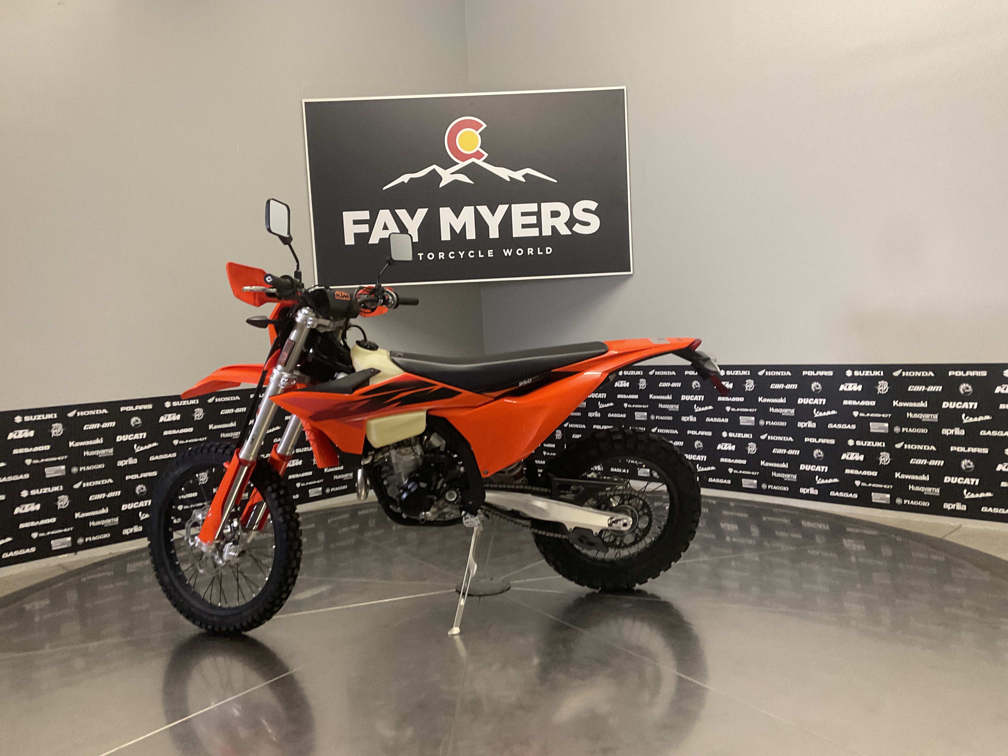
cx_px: 504
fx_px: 844
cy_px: 378
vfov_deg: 48.2
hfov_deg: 61.7
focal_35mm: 29
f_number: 1.8
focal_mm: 3
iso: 160
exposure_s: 1/60
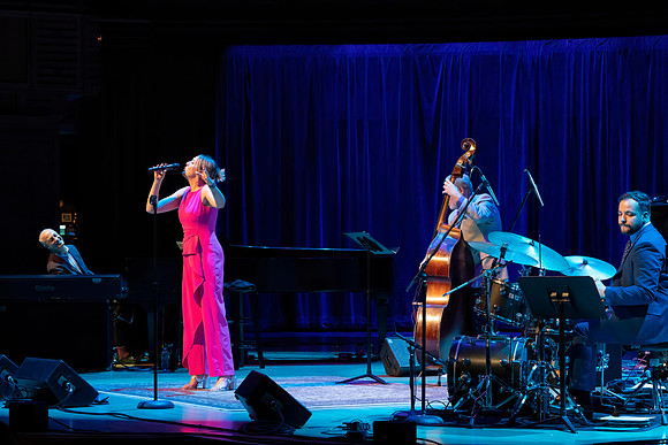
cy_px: 216
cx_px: 313
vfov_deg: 12.7
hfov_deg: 18.9
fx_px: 2005
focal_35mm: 108
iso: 5000
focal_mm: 100
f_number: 7.1
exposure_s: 1/250
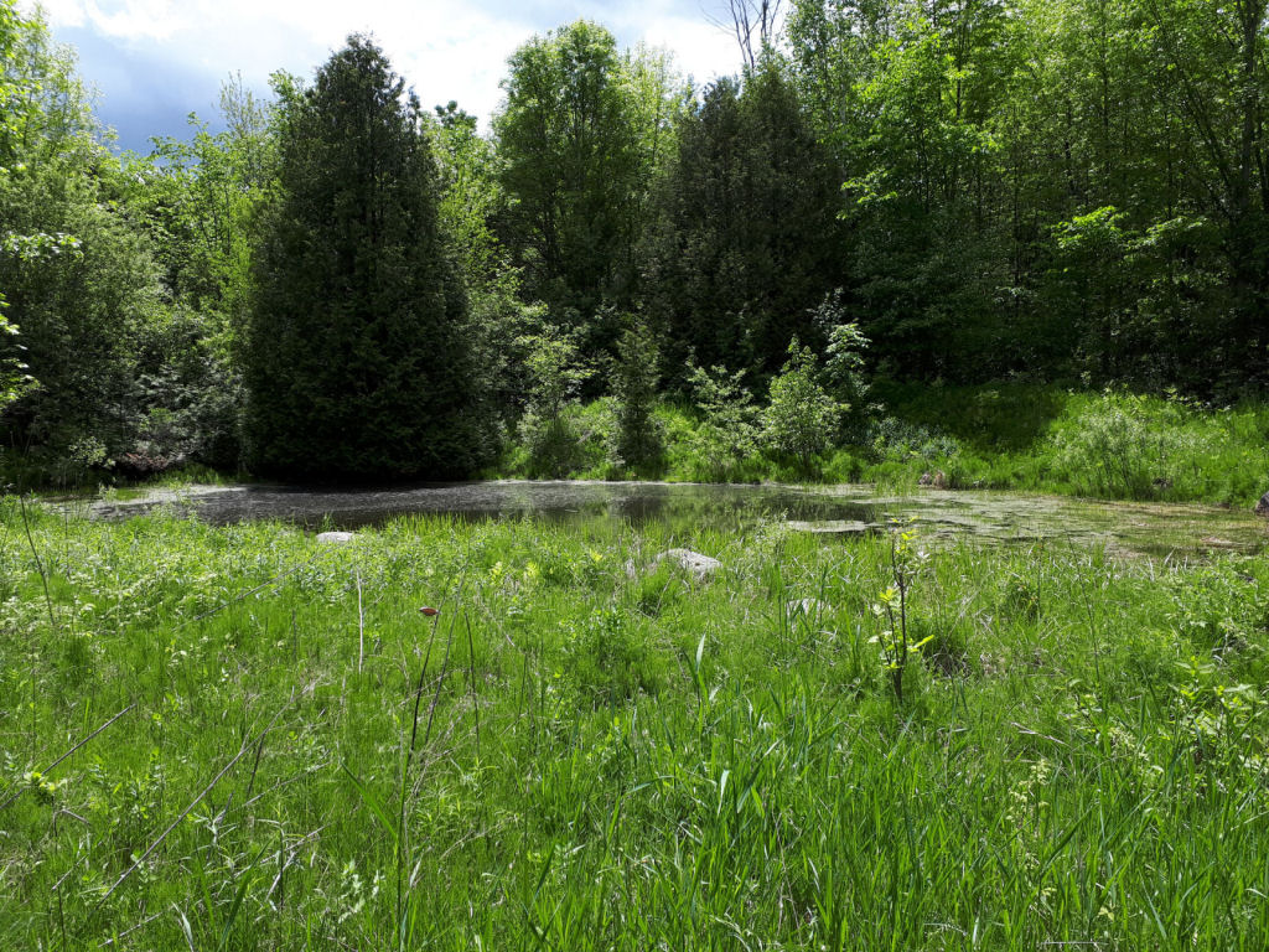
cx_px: 634
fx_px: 990
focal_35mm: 27
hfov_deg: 65.3
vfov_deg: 51.4
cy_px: 476
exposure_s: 1/935
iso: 40
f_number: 1.9
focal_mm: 3.6
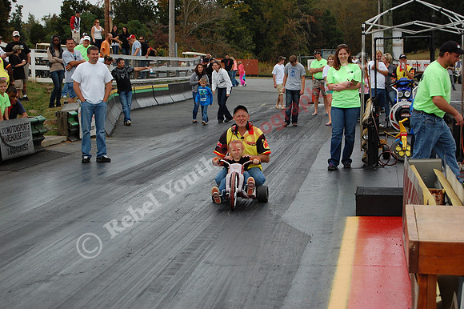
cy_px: 154
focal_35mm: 82
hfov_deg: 24.6
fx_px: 1063
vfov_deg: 16.5
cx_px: 232
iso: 400
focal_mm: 55
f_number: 5.6
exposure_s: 1/1000
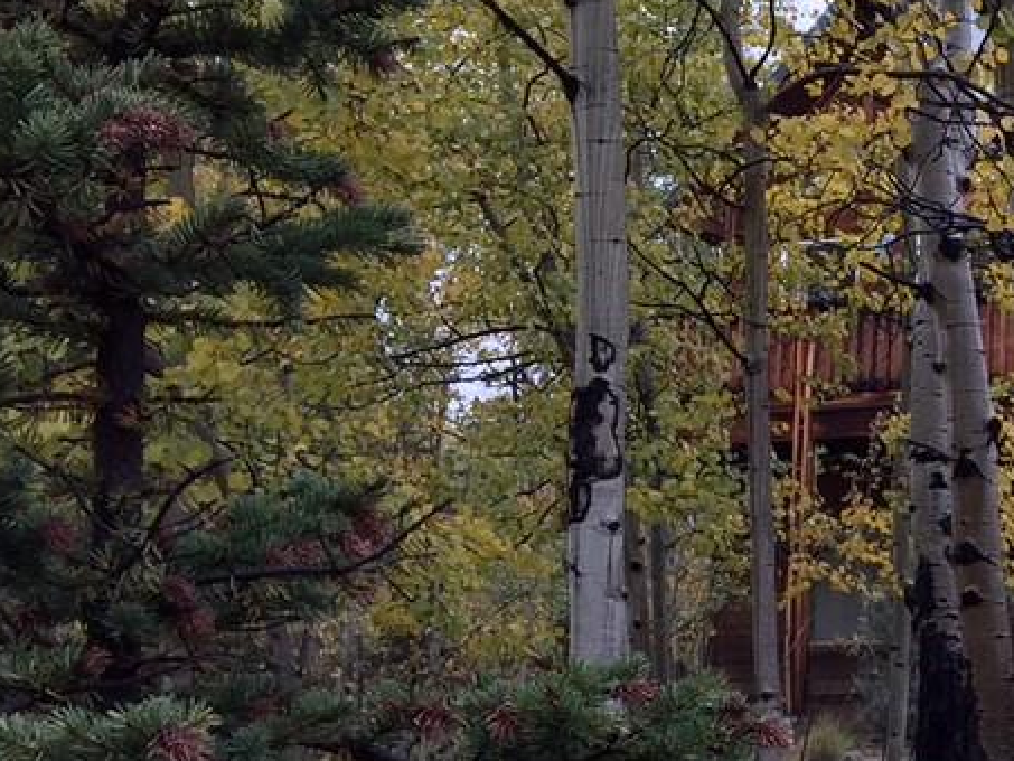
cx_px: 1269
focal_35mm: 82
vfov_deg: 17.9
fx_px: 2403
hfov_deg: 21.8
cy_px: 530
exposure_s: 1/157
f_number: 2.2
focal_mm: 4.15
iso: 32
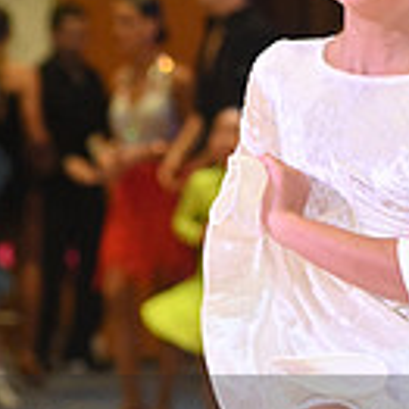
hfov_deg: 4.0
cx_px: 314
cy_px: 481
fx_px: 5855
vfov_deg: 4.0
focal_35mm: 438
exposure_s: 1/400
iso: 4000
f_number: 5.6
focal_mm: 116
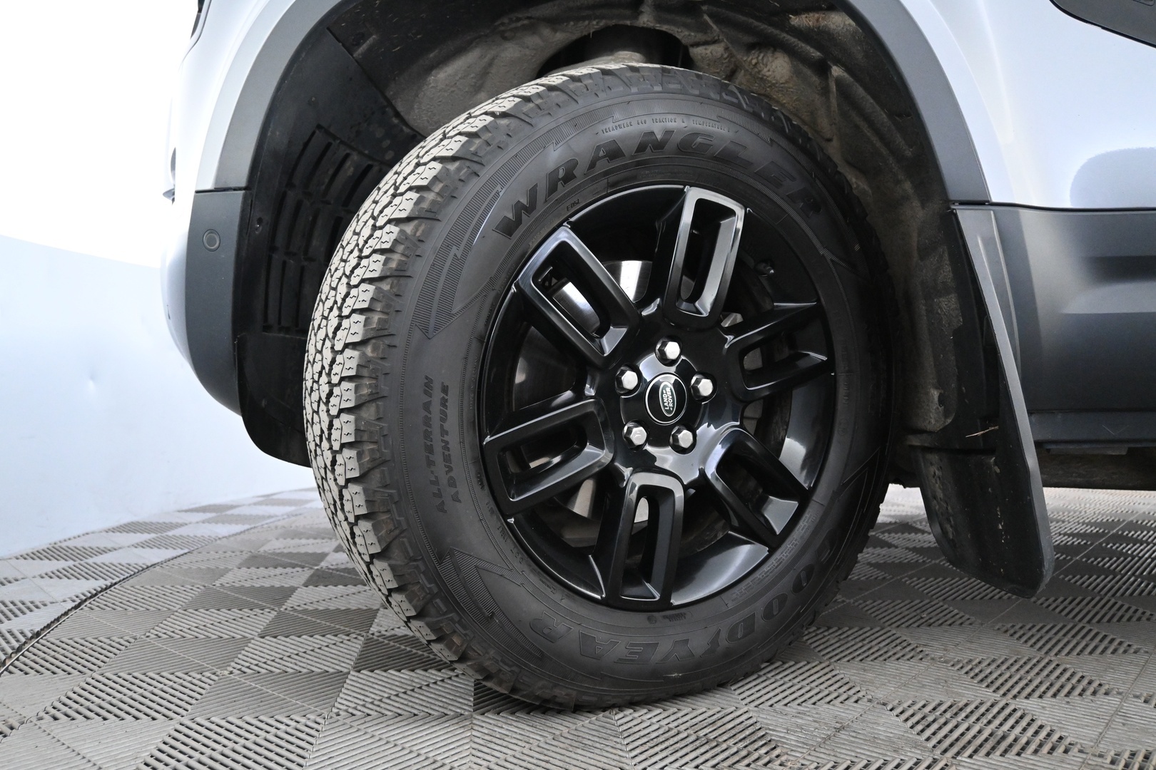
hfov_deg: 63.2
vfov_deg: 44.6
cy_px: 385
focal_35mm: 29
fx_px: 939
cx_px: 578
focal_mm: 19.5
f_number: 3.8
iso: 4500
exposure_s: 1/30
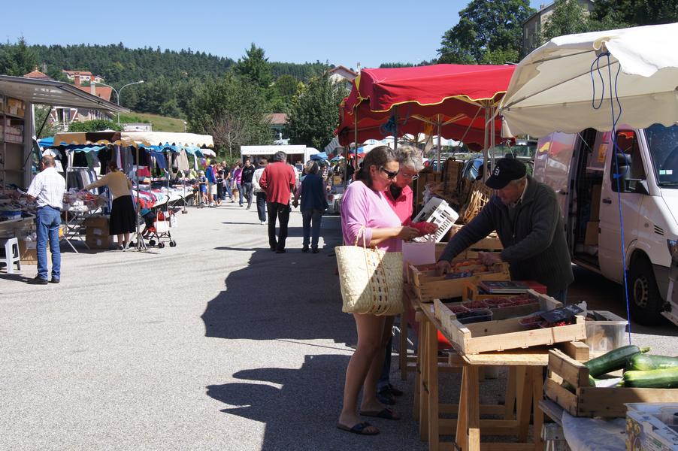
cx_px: 339
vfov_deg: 29.8
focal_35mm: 45
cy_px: 226
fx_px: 847
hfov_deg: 43.6
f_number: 10
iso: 100
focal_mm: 30
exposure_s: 1/125
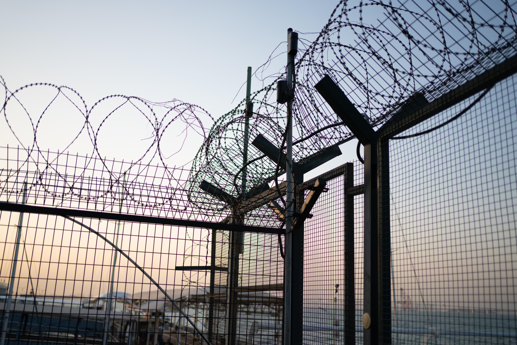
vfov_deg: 37.9
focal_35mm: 35
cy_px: 172
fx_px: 503
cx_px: 258
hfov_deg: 54.4
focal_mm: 35
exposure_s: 1/1250
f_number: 1.8
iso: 100
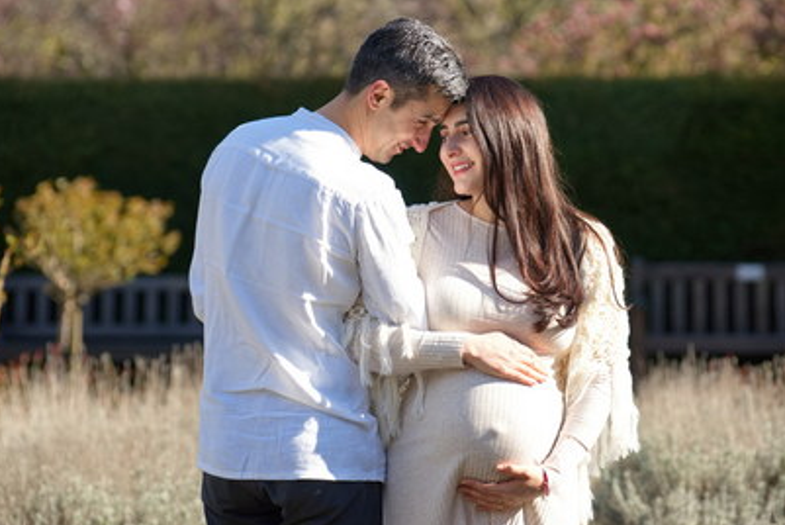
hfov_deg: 13.1
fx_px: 3426
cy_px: 249
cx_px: 419
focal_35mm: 157
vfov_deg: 8.8
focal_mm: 105
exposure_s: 1/1250
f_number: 2.8
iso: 100
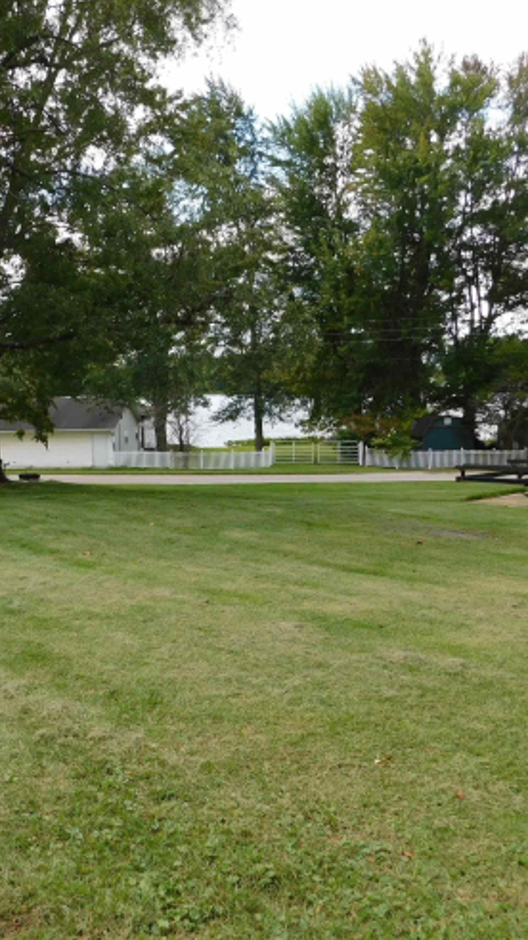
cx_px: 187
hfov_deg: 34.4
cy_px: 465
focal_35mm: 34
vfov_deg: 58.0
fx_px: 847
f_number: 3
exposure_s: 1/500
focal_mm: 4
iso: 125
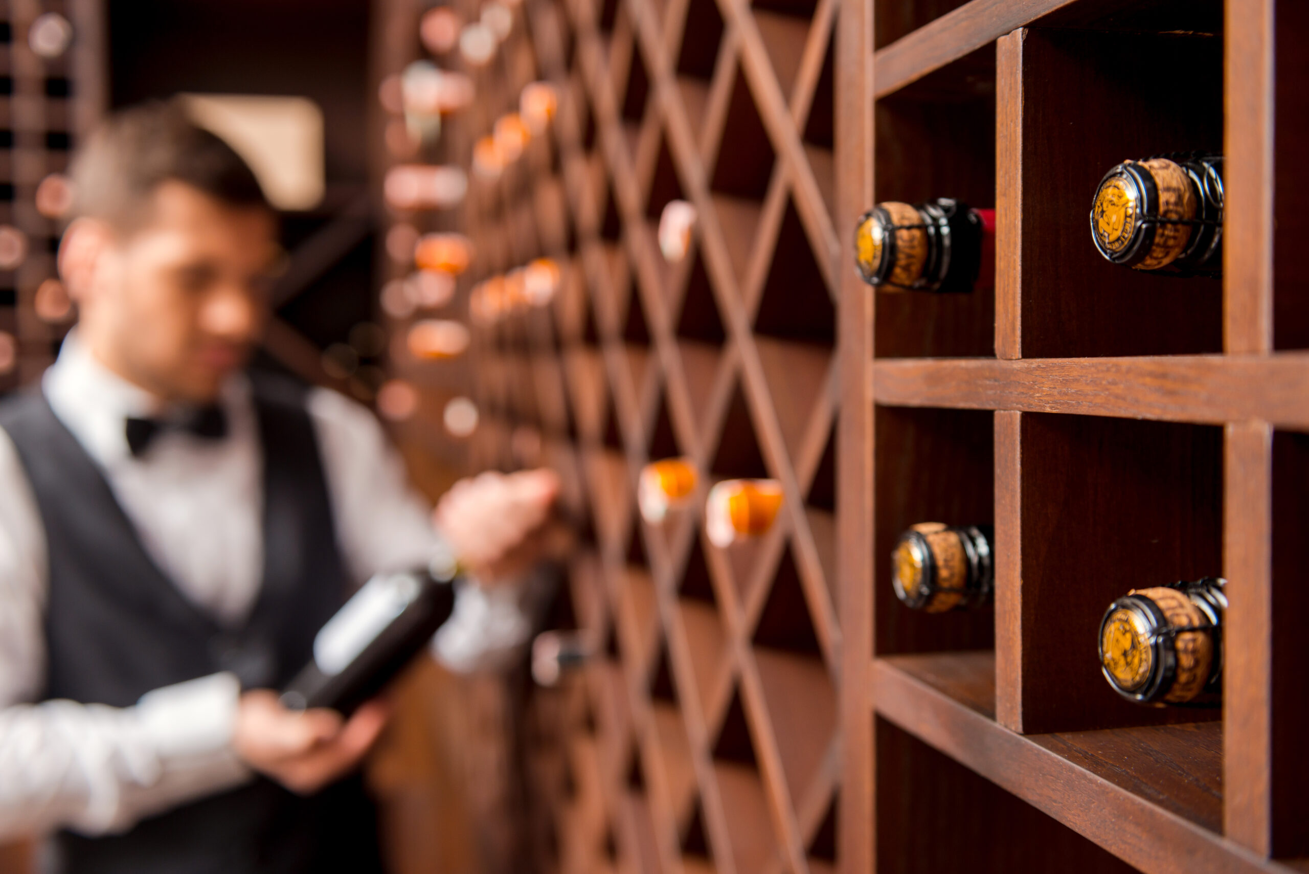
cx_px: 654
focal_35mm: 38
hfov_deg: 50.7
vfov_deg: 35.1
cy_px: 437
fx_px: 1382
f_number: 3.2
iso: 200
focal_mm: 38
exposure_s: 1/100
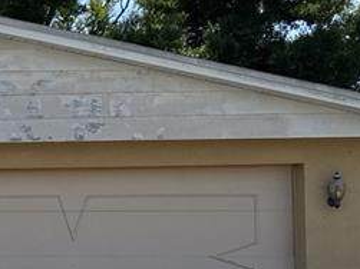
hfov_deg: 16.8
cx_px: -277
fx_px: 1019
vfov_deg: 15.0
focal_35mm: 98
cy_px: 204
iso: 80
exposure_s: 1/3802
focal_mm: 6.76
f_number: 1.78
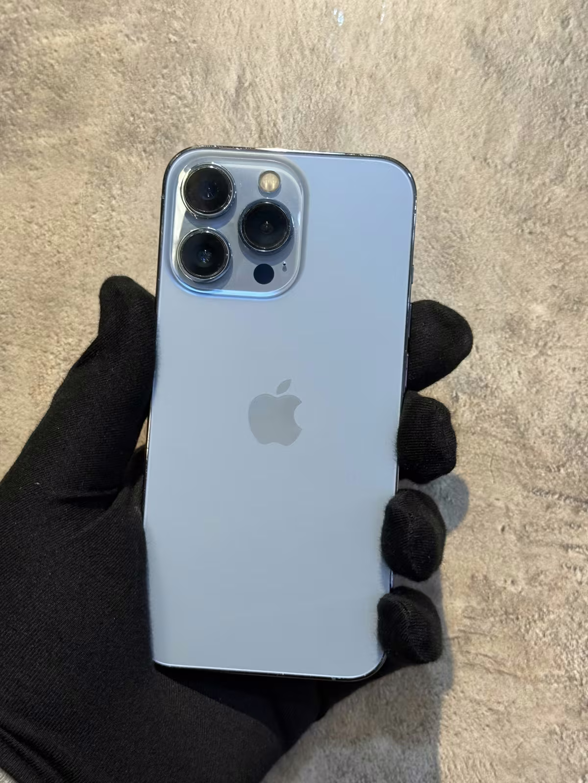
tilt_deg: +5.2
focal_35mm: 48
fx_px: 1087
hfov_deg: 30.3
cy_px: 392
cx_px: 294
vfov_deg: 39.7
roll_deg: -15.9
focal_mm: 6.76
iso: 80
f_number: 1.78
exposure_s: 1/50
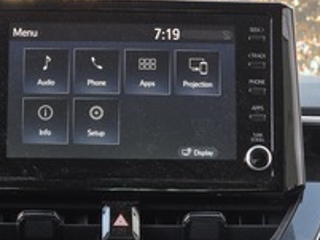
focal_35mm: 144
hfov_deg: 13.7
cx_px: 124
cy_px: 165
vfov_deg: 10.3
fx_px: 1332
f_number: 2.4
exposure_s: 1/120
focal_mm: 7
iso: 80
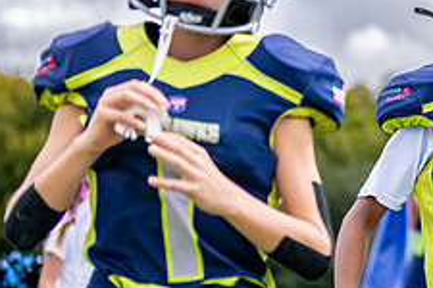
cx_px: 541
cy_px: 136
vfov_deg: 6.7
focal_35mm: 204
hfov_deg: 9.9
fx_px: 2453
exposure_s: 1/2500
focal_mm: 70
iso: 320
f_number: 2.8
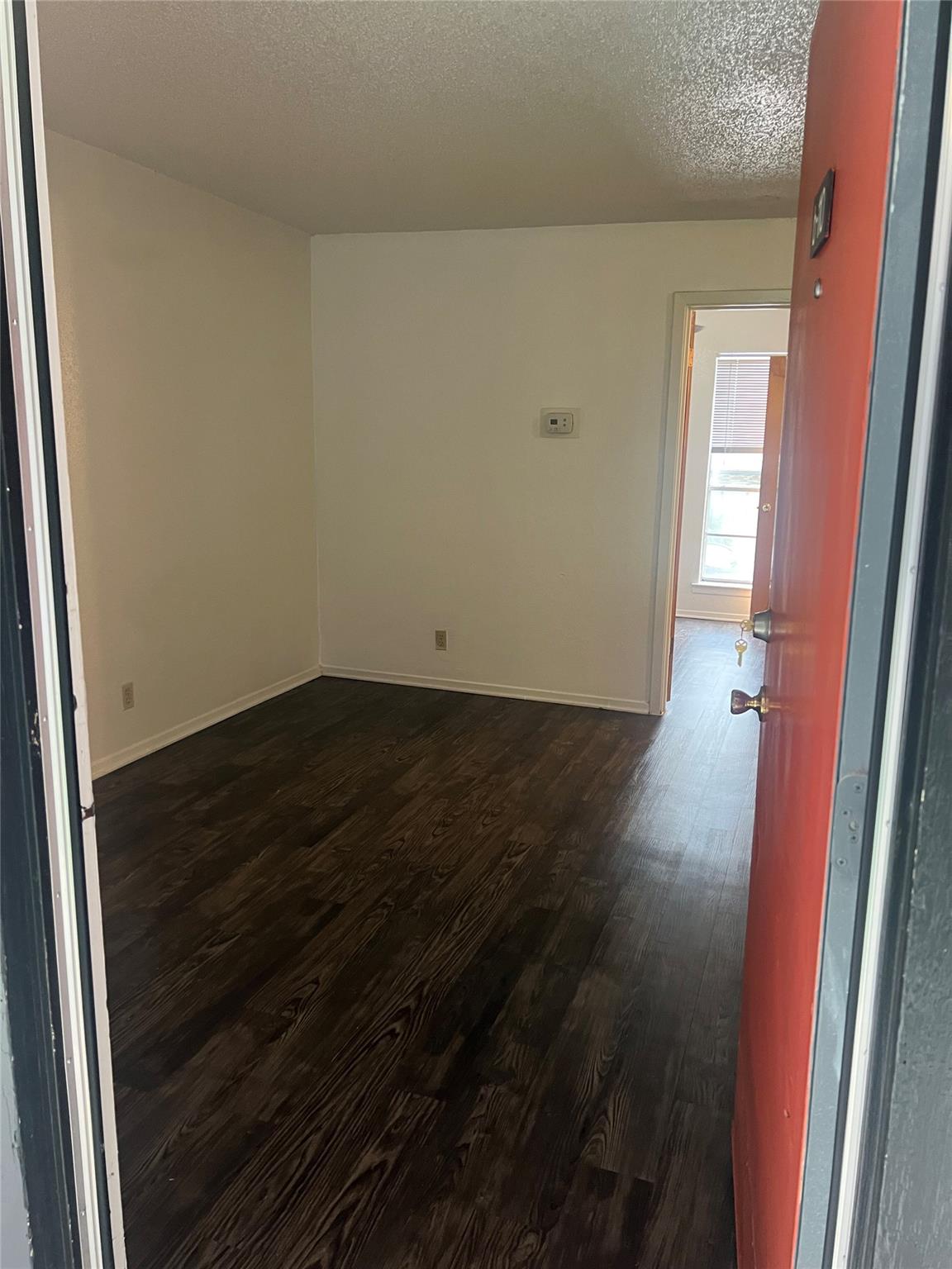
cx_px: 476
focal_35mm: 26
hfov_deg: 53.1
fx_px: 953
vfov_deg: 67.3
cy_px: 634
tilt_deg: -10.4
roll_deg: -0.9
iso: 250
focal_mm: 5.7
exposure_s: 1/60
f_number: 1.5
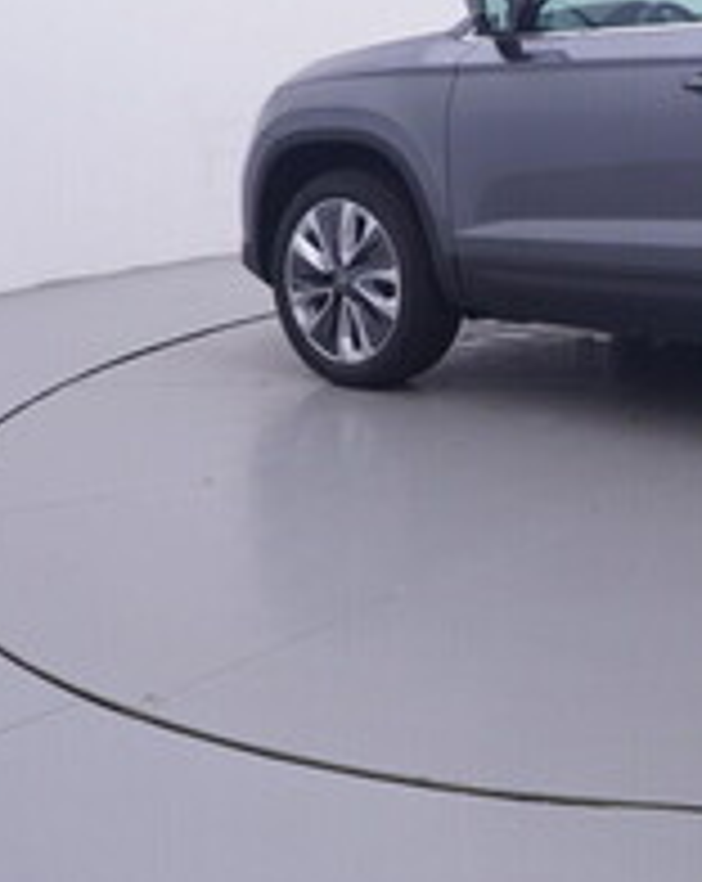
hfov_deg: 22.7
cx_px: 920
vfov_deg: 30.4
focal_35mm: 59
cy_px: 79
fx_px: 1545
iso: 200
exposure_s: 1/80
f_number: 5
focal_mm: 15
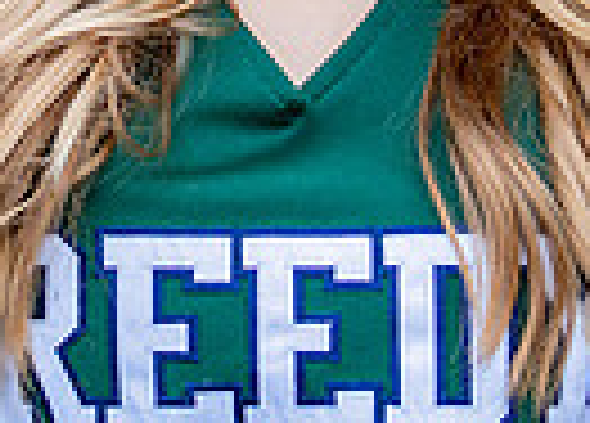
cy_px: -198
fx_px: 4179
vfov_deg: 5.7
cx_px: 266
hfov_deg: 8.1
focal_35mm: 249
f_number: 1.2
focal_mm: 50
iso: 800
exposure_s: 1/500
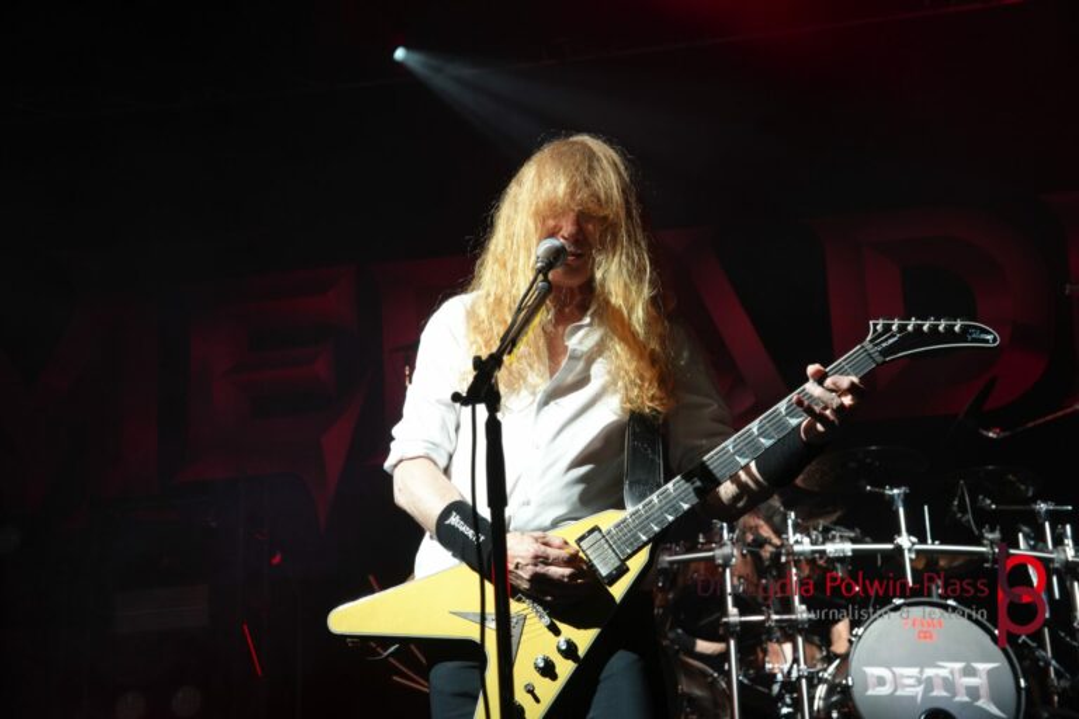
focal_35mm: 69
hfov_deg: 29.2
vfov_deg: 19.7
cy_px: 360
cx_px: 540
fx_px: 2068
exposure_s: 1/160
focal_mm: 46
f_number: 4.5
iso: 800
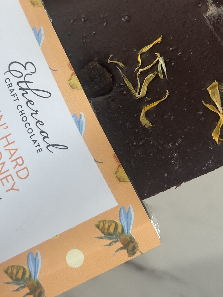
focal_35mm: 63
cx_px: 68
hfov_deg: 23.1
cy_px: 131
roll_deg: +3.0
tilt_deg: -31.4
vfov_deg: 30.7
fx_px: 541
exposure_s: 1/120
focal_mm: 5.7
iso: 64
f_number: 1.5
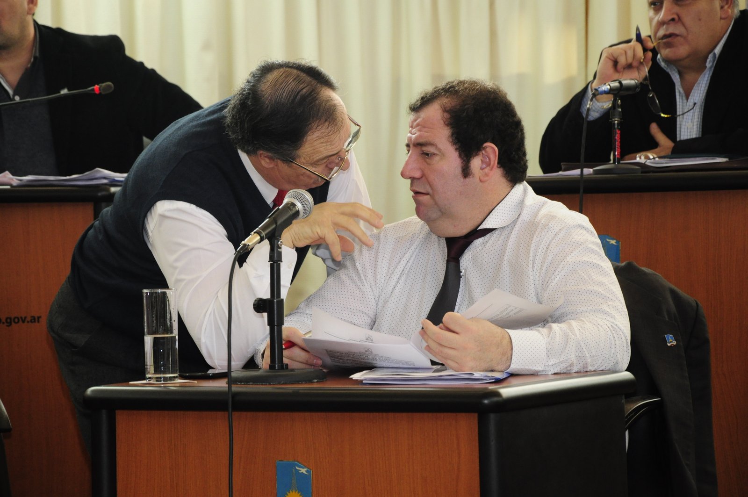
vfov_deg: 8.7
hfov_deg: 13.1
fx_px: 3269
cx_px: 374
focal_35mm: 158
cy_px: 248
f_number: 7.1
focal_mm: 105
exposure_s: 1/80
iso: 1250
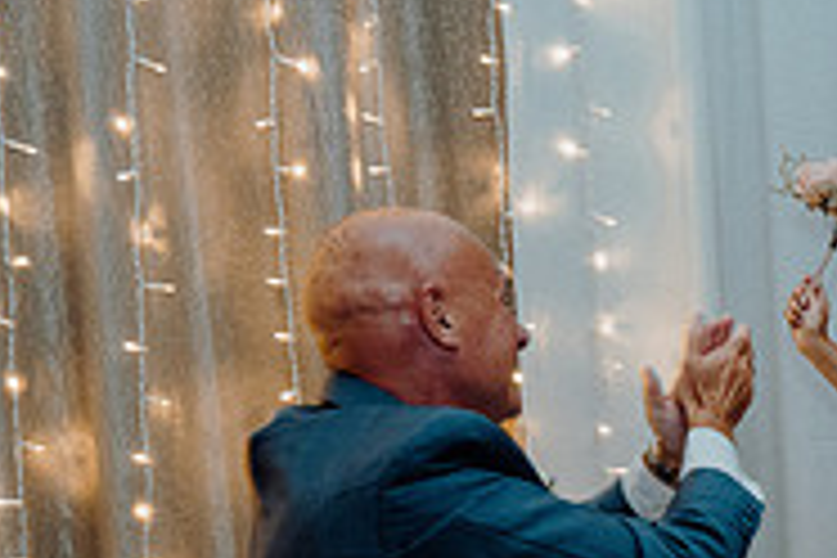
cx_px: 1179
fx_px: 1744
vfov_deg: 17.4
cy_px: 655
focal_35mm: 75
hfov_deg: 23.0
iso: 2500
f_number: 3.5
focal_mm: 24
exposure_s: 1/160
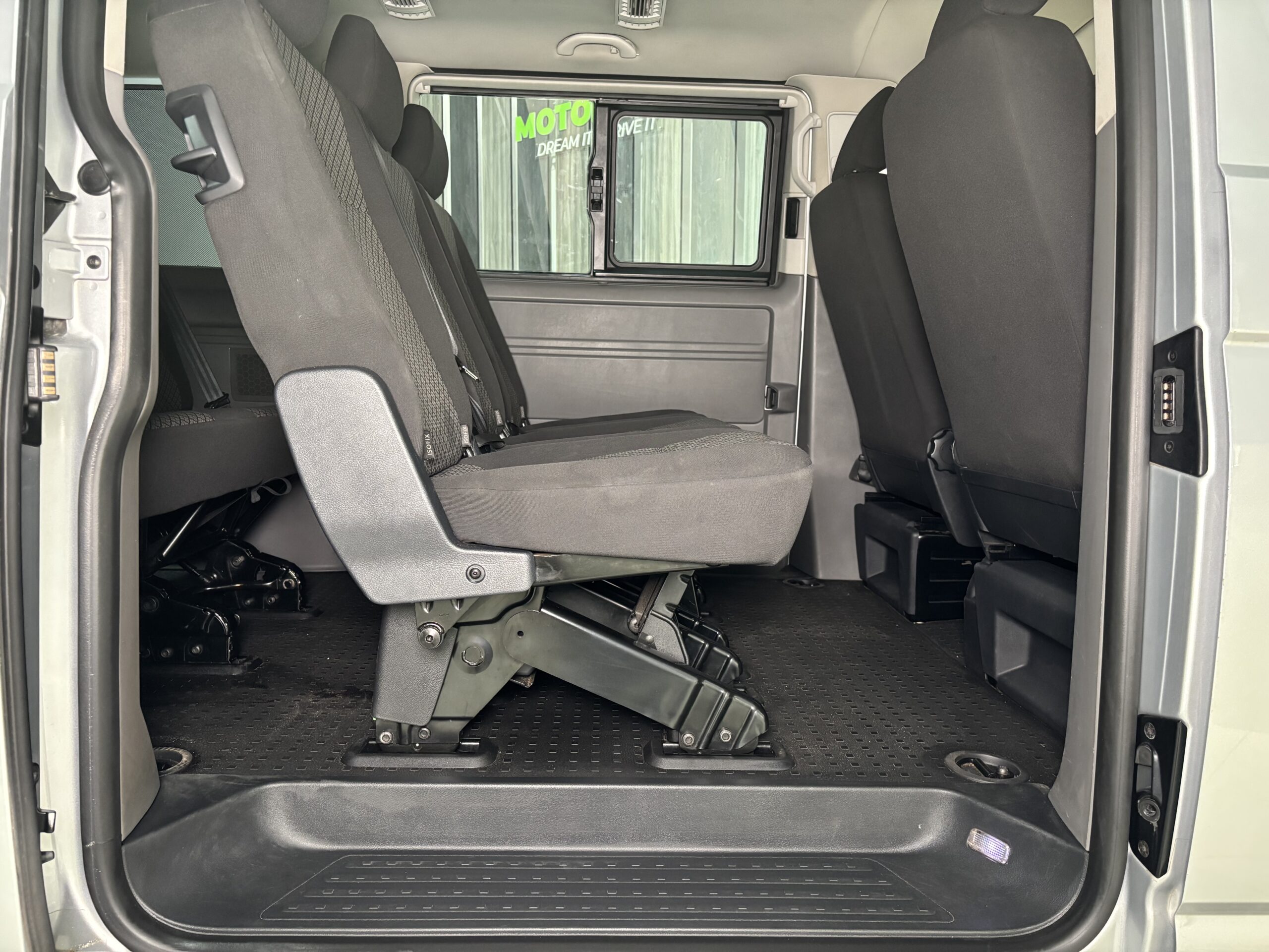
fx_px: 953
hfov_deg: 67.3
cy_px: 476
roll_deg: +0.6
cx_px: 634
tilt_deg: -5.4
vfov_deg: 53.1
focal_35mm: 26
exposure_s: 1/50
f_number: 1.6
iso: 500
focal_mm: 5.96
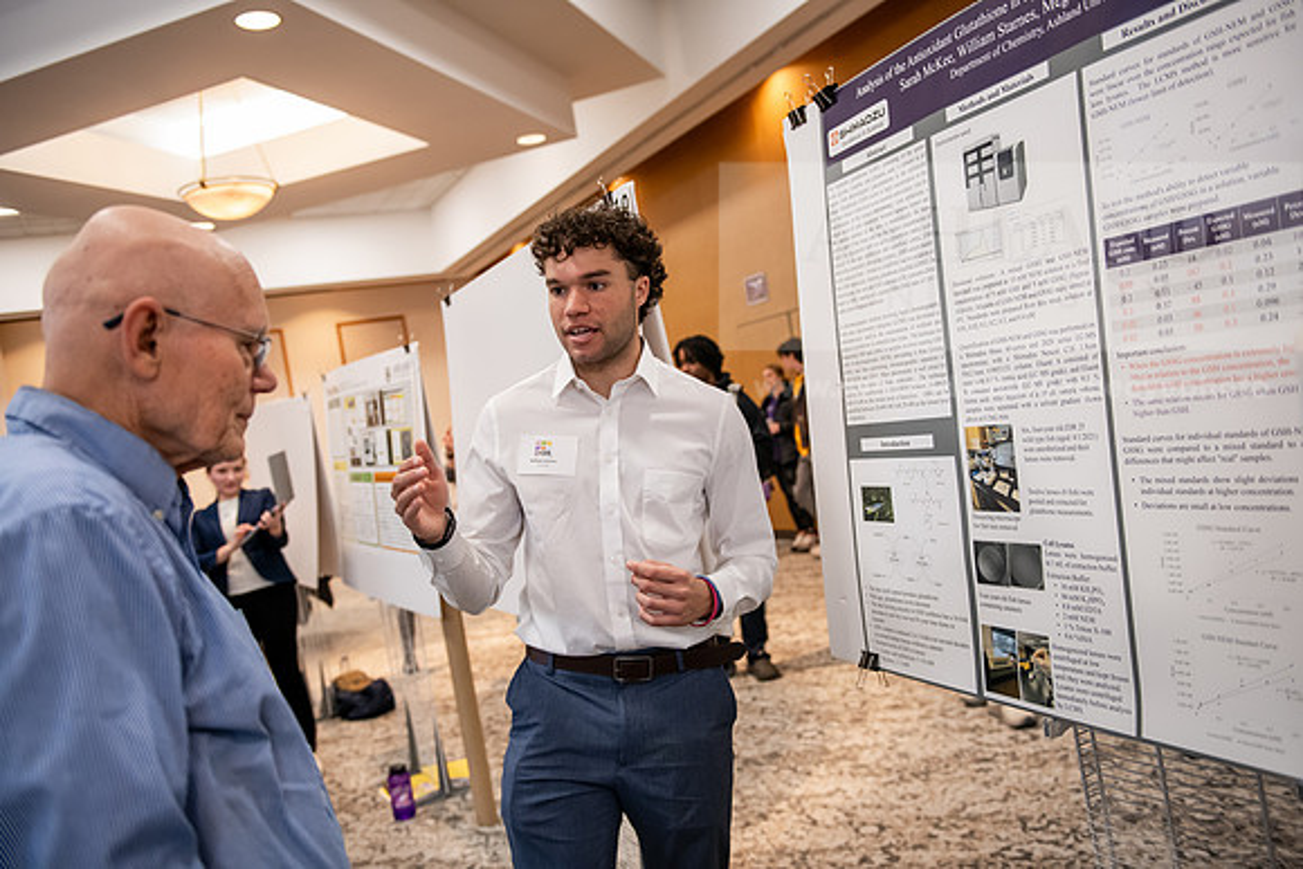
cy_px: 434
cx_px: 652
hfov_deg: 58.7
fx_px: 1158
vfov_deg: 41.1
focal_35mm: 32
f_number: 3.2
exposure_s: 1/125
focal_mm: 32
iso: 1600
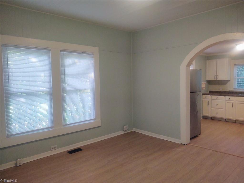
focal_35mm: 27
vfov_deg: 51.4
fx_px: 190
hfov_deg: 65.3
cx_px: 122
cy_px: 92
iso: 172
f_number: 1.7
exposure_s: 1/100
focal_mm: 4.75
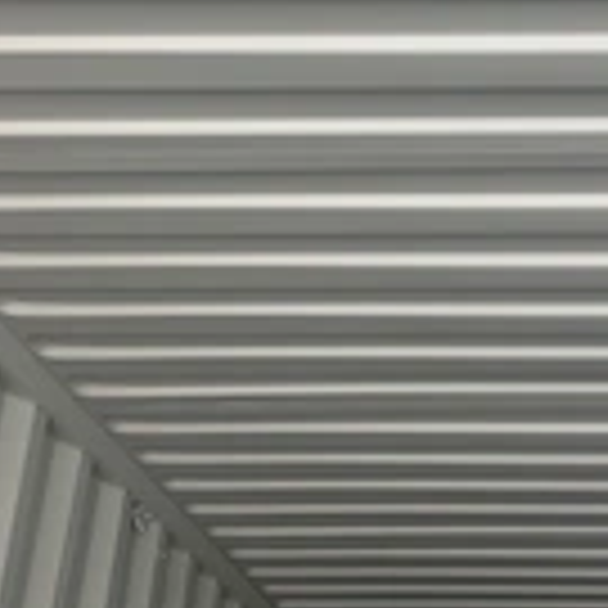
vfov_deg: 22.7
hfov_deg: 22.2
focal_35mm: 76
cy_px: 198
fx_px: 1510
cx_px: 558
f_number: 1.8
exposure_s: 1/122
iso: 20
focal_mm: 3
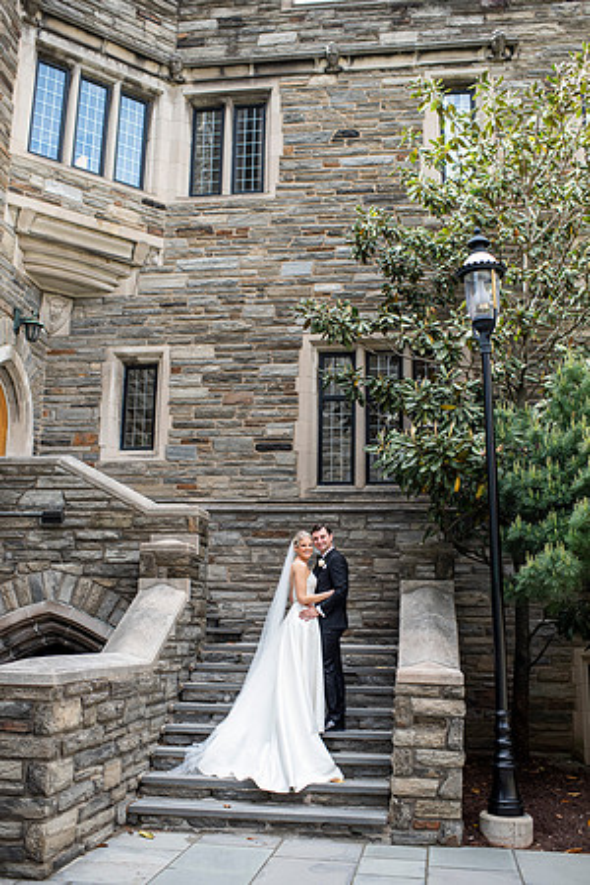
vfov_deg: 54.4
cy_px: 442
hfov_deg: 37.9
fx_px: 860
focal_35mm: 35
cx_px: 295
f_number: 2.2
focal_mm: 35
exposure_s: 1/2000
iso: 640
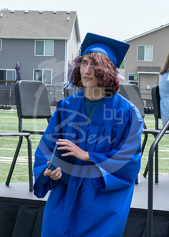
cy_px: 79
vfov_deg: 9.4
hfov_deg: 6.7
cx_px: 19
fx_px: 1446
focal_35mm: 215
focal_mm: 70
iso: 200
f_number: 13
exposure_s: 1/250
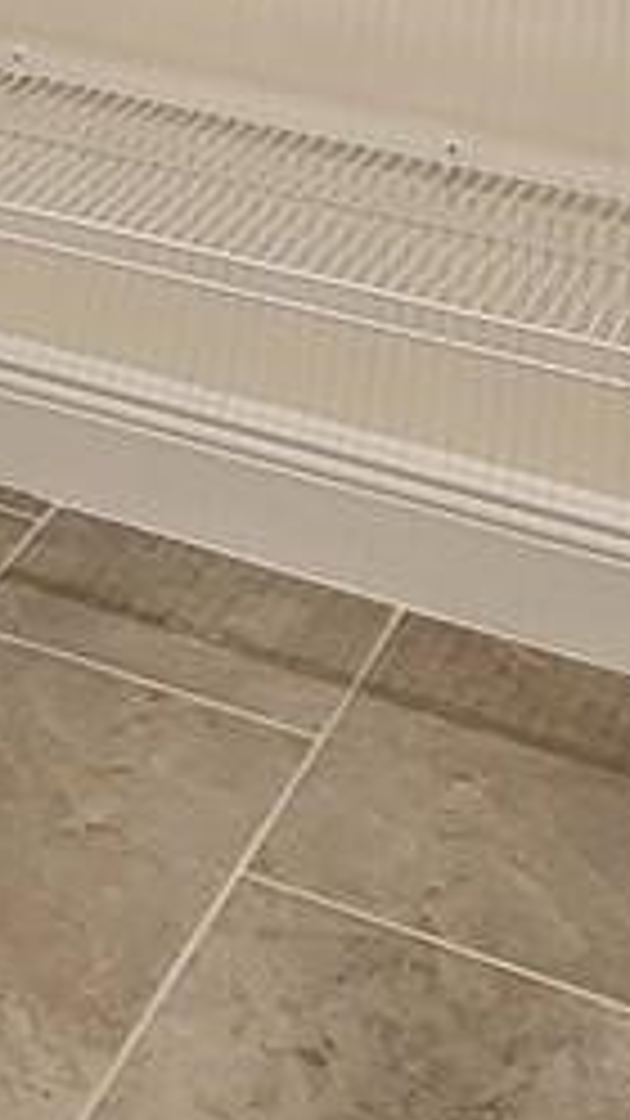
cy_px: -445
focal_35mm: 91
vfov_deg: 20.7
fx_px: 2703
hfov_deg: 11.8
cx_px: -670
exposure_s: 1/60
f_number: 2.2
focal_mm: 2.2
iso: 320
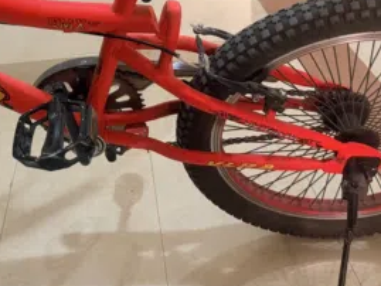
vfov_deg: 24.3
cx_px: 81
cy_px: -10
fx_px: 628
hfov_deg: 32.9
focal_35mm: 57
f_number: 1.78
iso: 640
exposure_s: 1/50
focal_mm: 6.76
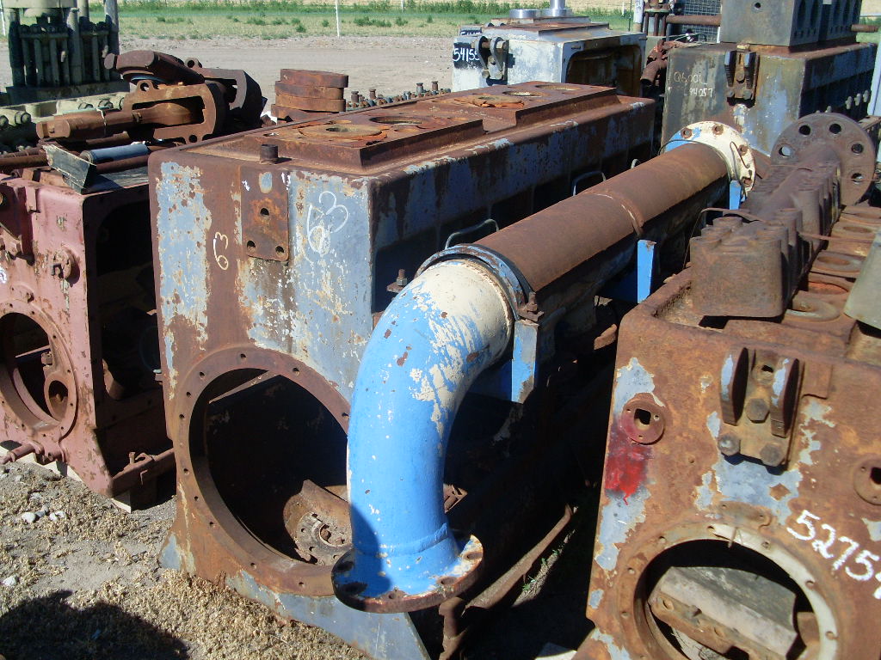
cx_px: 440
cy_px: 330
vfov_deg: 37.7
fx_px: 967
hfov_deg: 49.0
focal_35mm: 38
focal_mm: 6.3
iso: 80
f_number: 7.7
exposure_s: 1/250
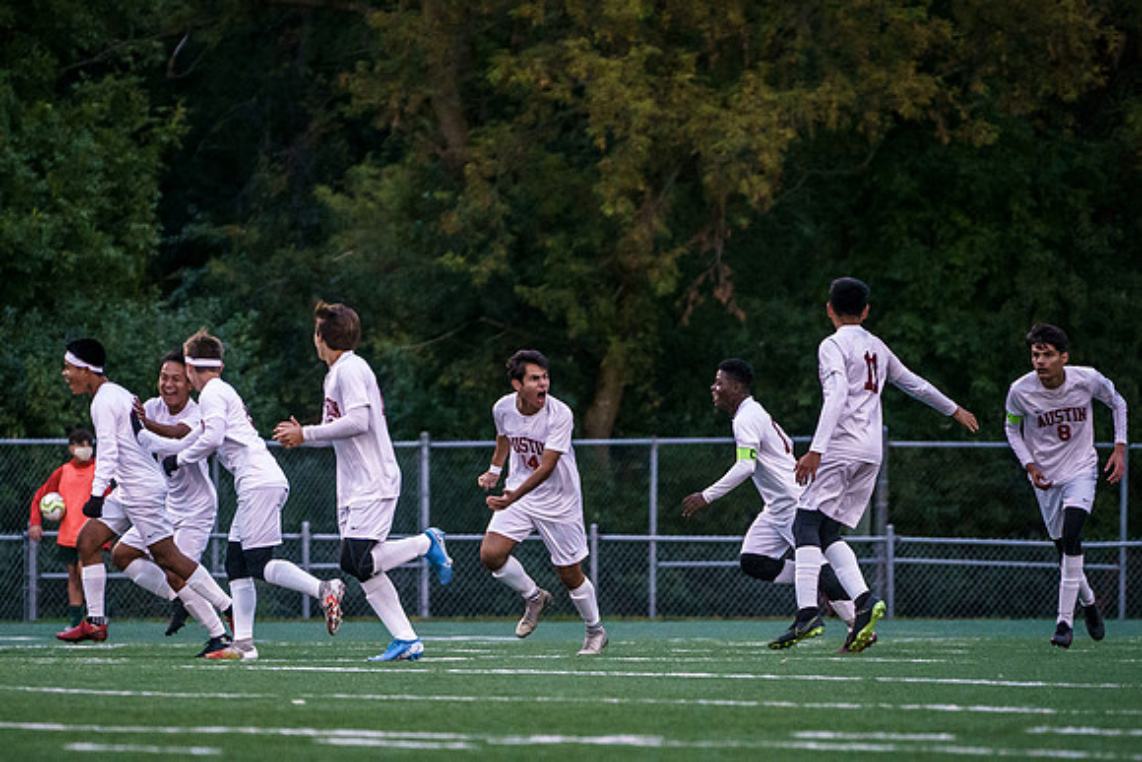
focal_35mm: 341
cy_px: 447
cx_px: 420
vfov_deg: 4.0
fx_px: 10814
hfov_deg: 6.0
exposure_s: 1/1250
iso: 5000
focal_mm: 200
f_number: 4
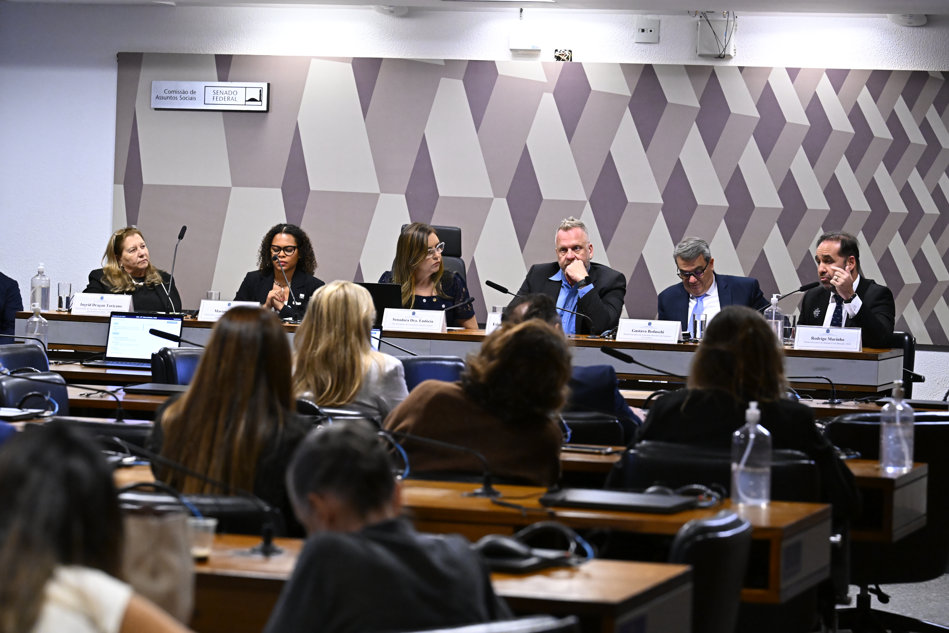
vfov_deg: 11.4
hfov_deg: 17.1
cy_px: 316
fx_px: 3163
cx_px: 474
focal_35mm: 120
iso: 6400
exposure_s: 1/160
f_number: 5.6
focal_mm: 120
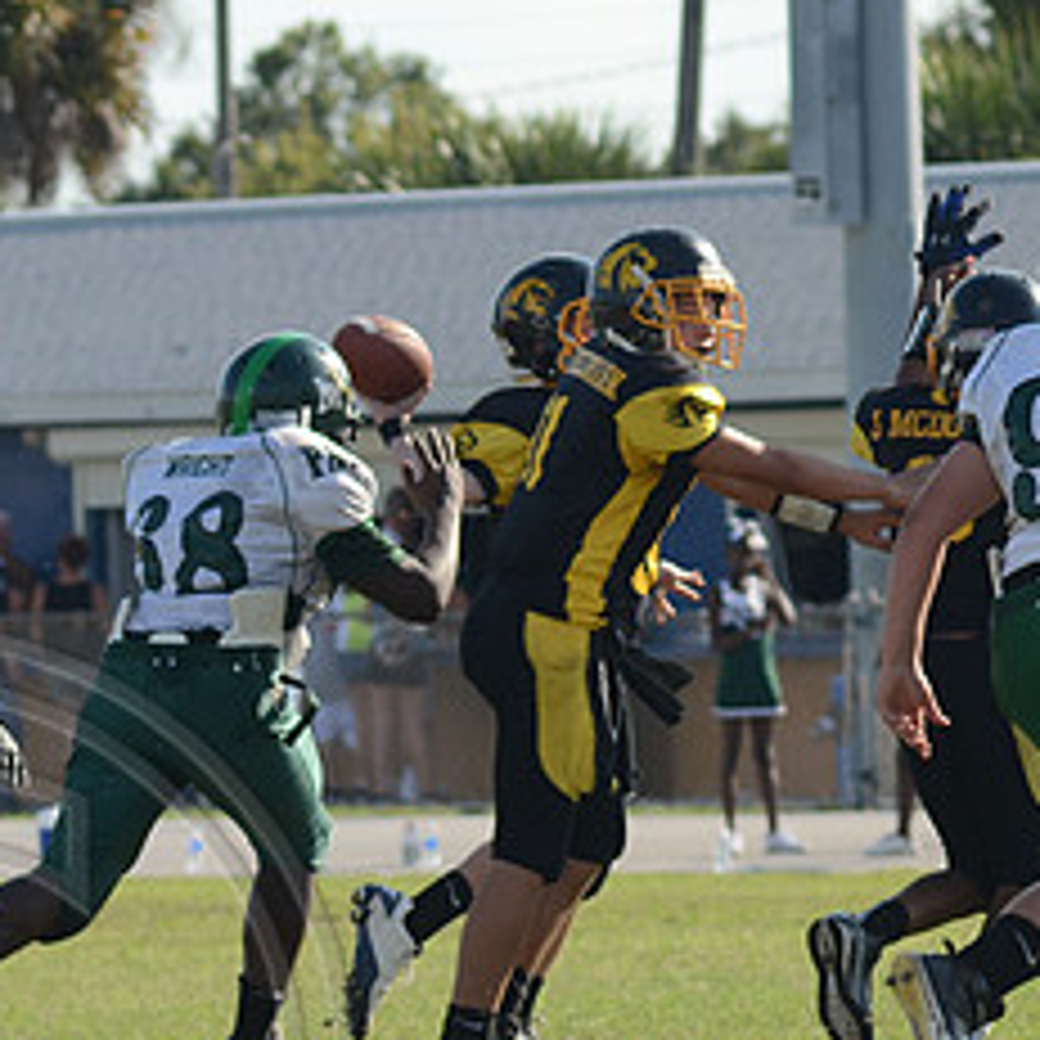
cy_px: 639
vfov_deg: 2.7
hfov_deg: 2.7
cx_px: 707
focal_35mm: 639
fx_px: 21720
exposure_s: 1/640
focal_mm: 200
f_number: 9
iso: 400
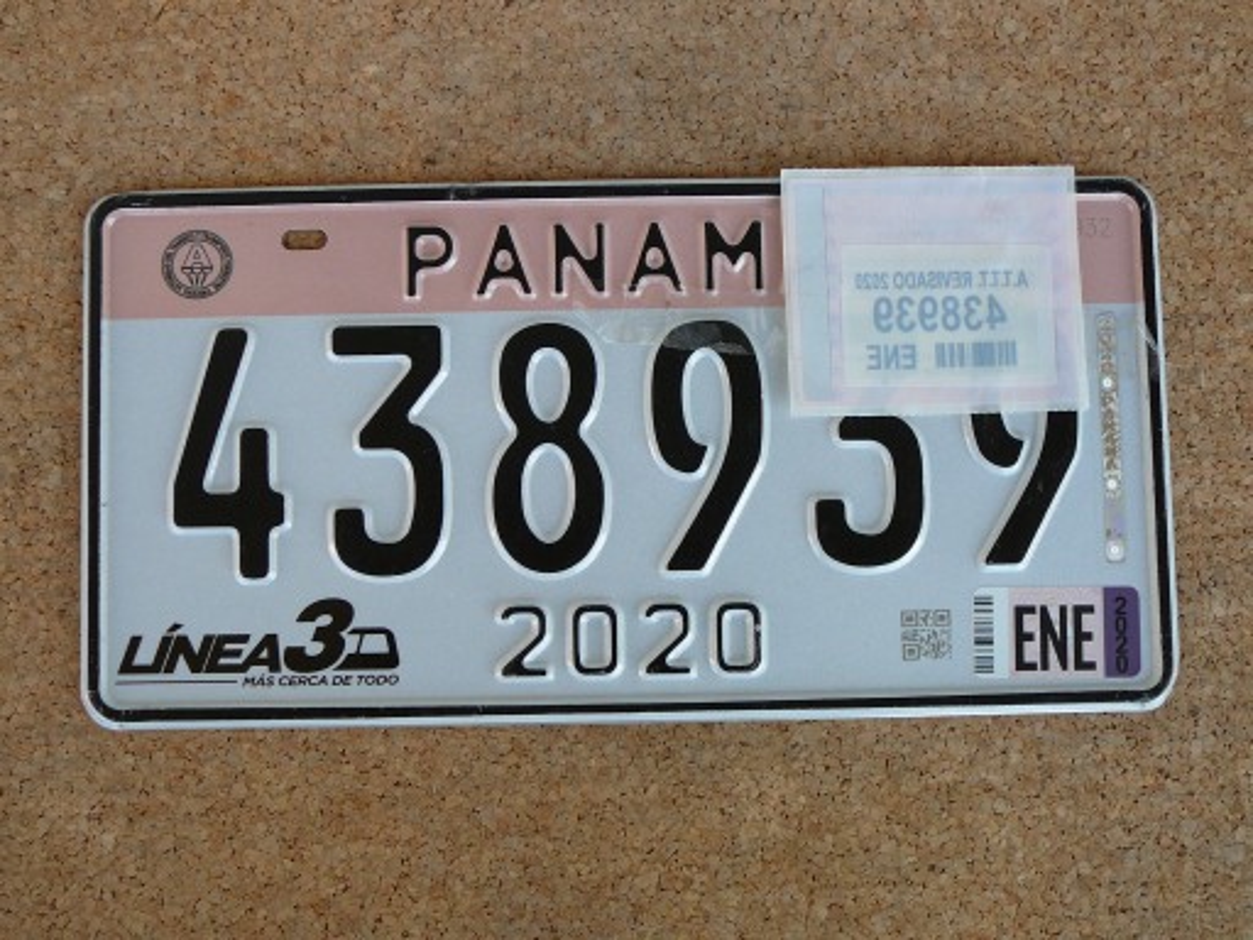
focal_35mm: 43
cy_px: 470
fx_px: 1556
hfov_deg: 43.9
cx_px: 626
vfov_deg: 33.6
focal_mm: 6.4
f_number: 3.2
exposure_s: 1/80
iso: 80
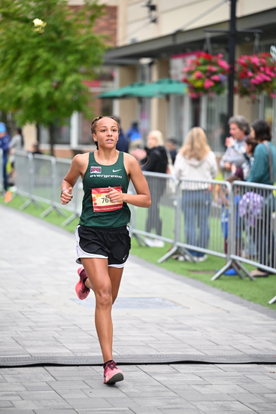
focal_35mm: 130
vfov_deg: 15.8
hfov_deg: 10.6
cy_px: 207
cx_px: 138
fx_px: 1494
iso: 1600
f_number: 2.8
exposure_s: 1/1000
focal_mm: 130
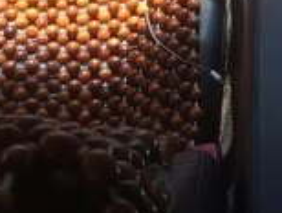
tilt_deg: -30.1
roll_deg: +2.1
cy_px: -232
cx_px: 271
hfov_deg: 15.6
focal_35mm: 124
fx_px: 1012
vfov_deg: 10.8
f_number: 2.2
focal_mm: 4.15
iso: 32
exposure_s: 1/471
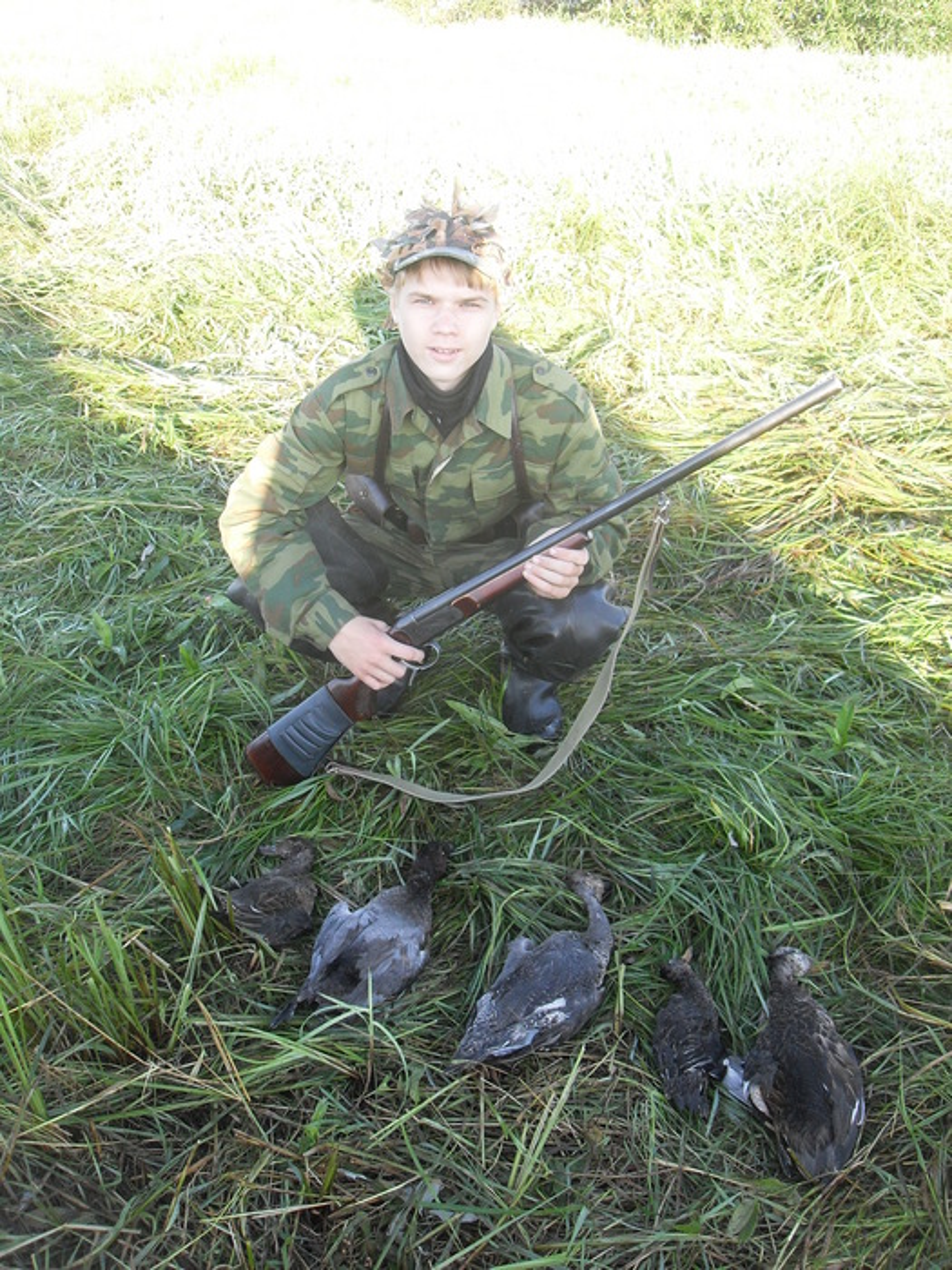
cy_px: 635
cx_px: 476
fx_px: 1357
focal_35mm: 37
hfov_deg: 38.7
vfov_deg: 50.1
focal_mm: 6.3
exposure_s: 1/90
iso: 80
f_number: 2.8
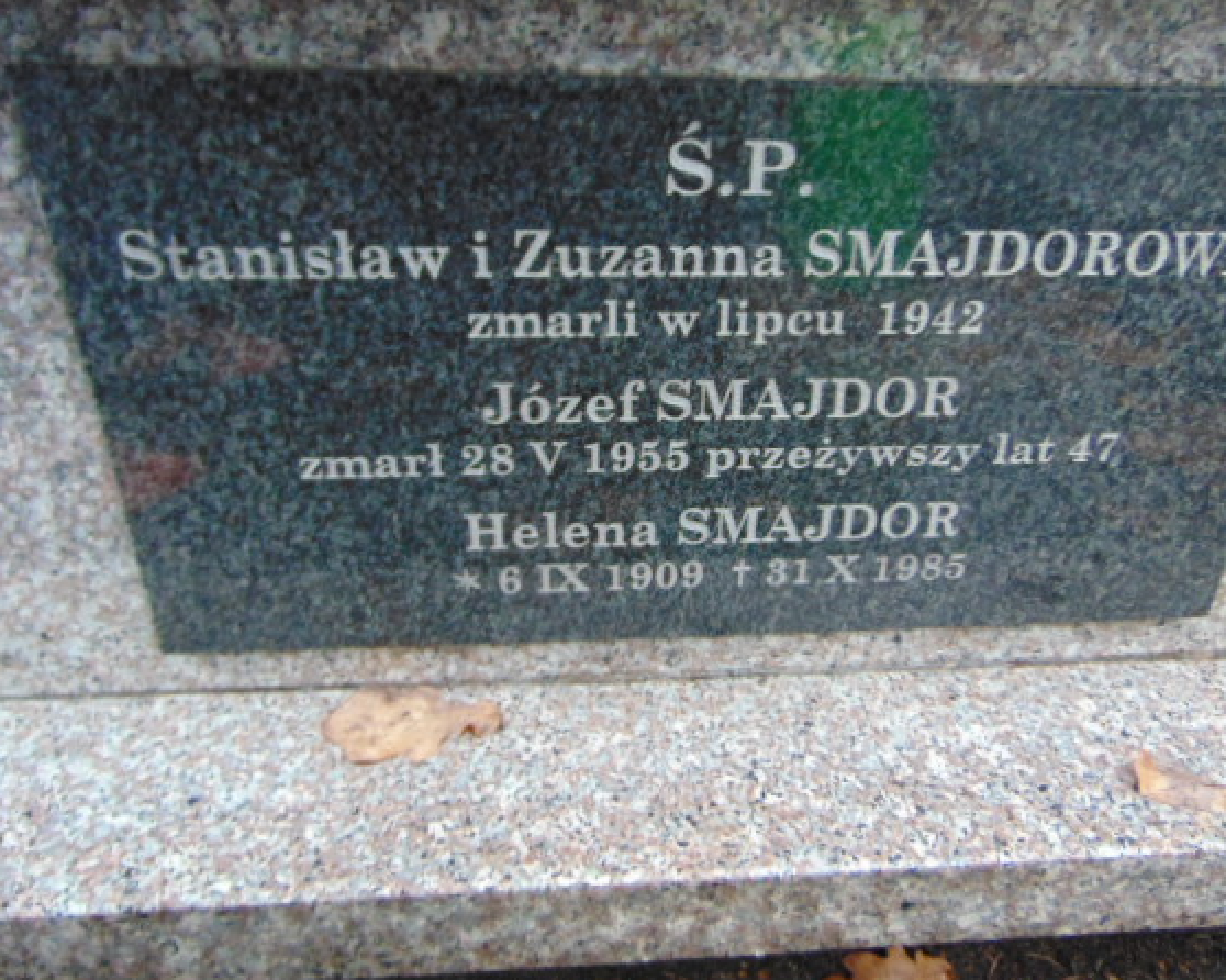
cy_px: 468
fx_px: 1016
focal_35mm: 28
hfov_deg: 62.1
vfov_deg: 51.5
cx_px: 666
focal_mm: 4.5
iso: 400
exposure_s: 1/100
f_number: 3
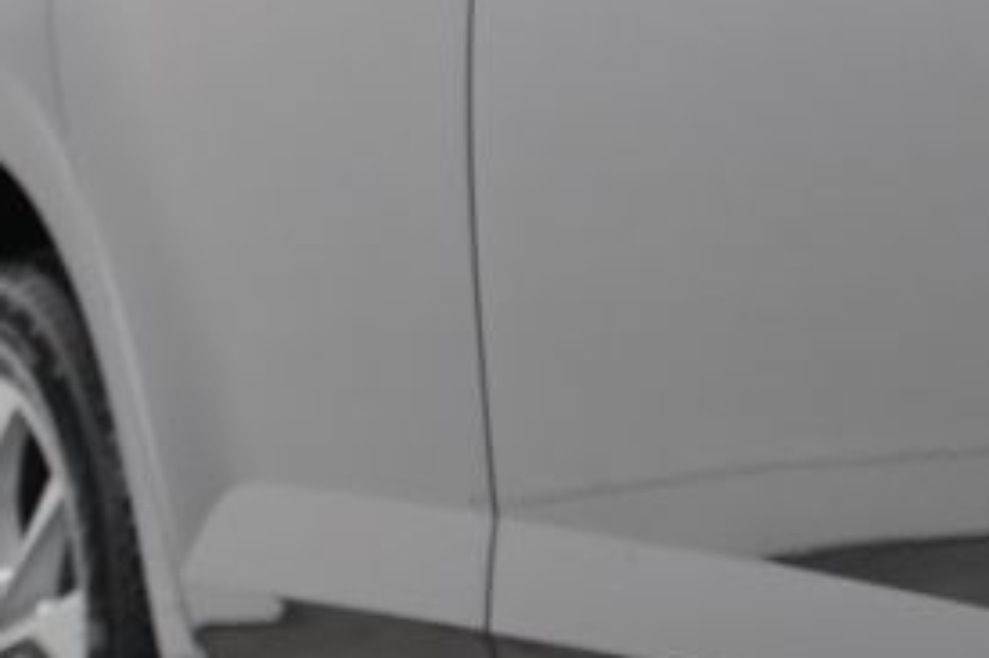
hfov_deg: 5.7
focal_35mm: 351
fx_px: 9646
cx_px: 2338
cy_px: 58
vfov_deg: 3.9
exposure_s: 1/160
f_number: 4
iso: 1600
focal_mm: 60.4
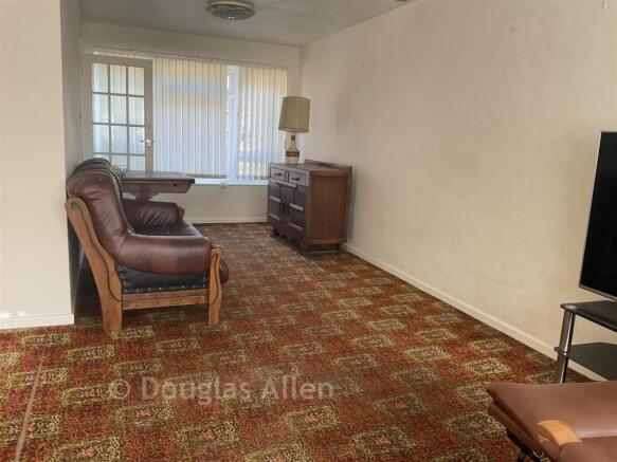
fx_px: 517
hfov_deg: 61.7
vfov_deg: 48.2
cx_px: 308
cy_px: 231
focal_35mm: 29
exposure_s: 1/104
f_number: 1.8
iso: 64
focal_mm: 3
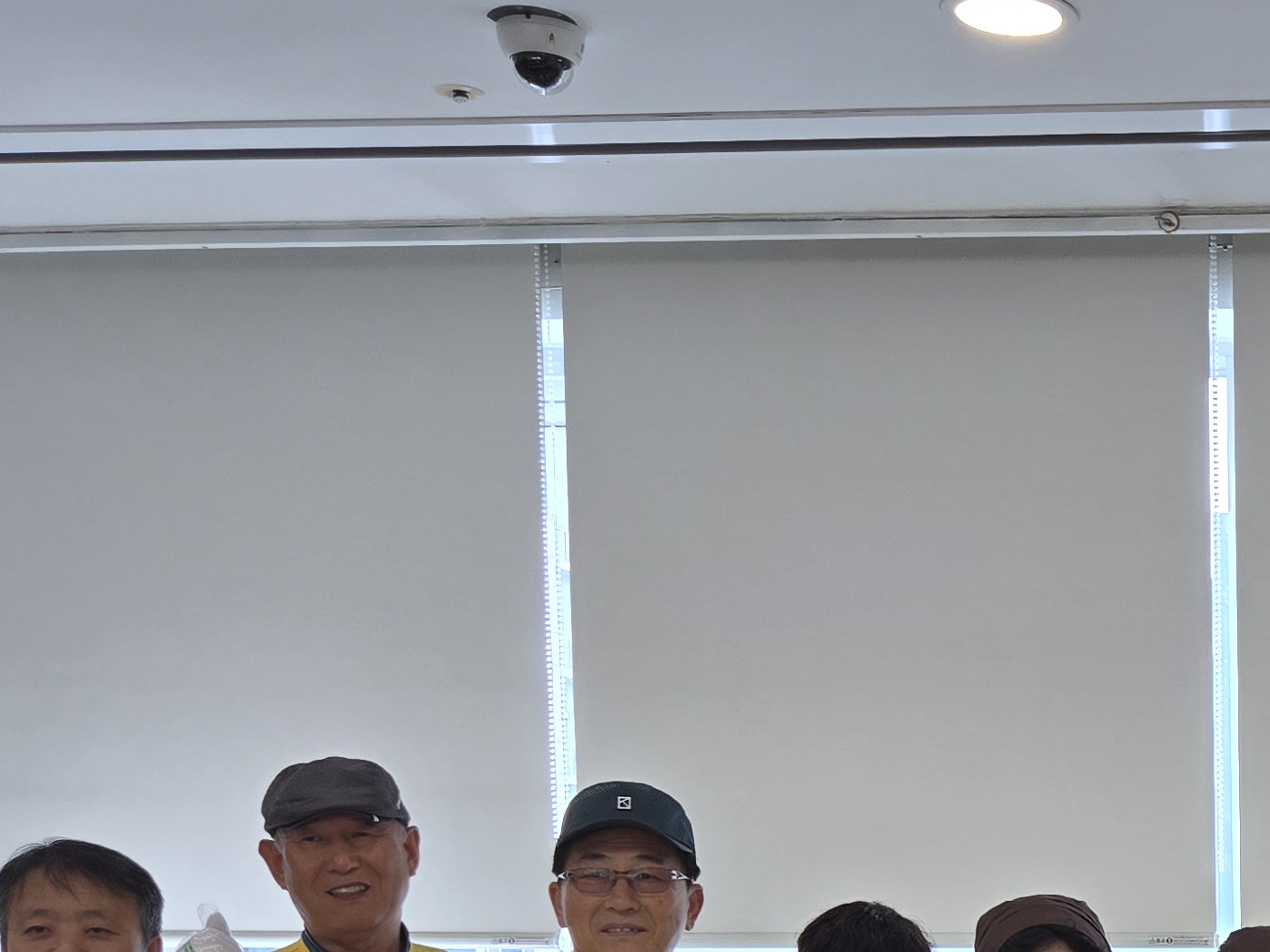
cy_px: 1159
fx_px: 2421
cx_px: 1511
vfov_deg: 20.7
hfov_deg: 26.3
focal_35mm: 66
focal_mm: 5.4
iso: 32
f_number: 1.8
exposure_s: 1/120
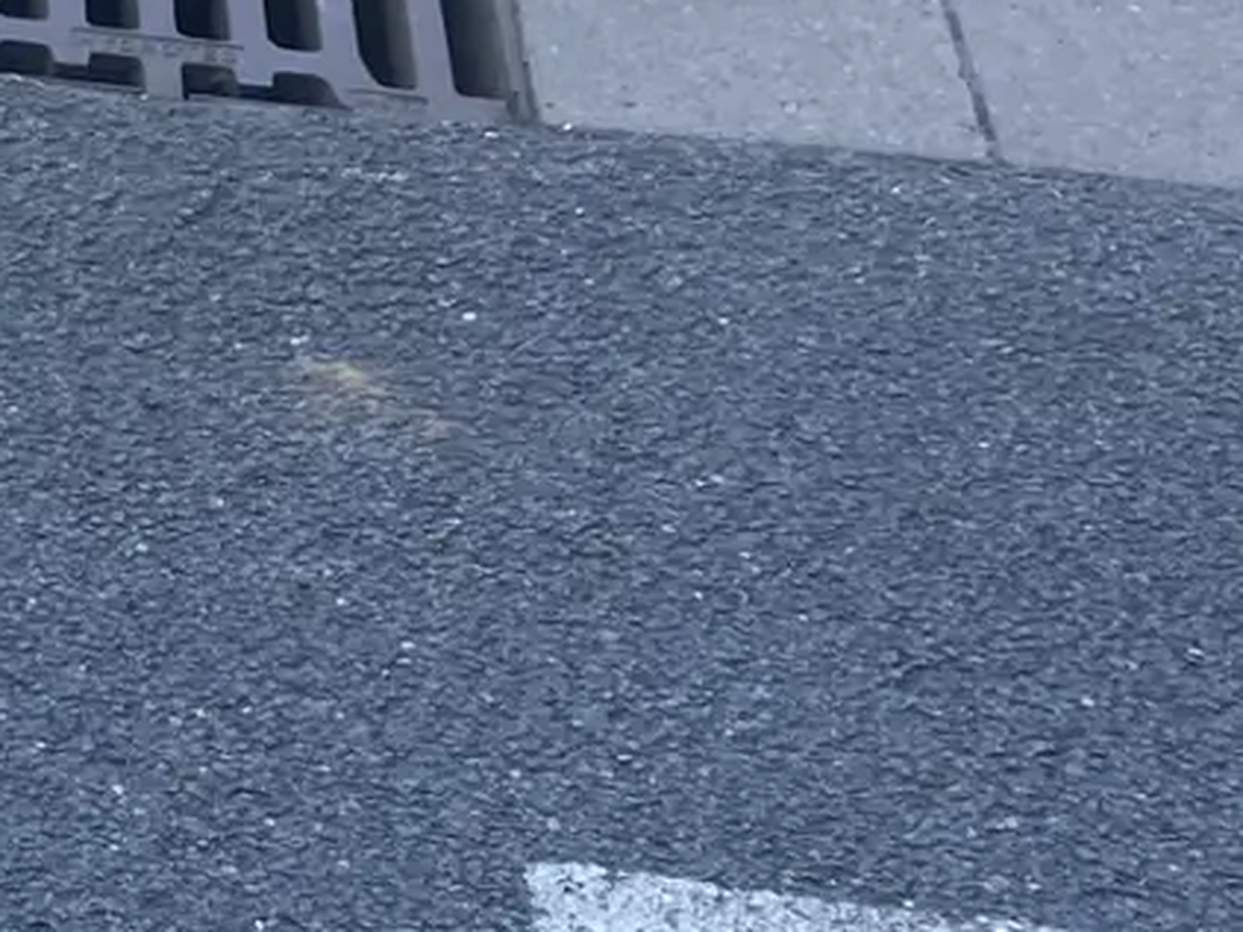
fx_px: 4236
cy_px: 838
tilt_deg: -45.1
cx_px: -884
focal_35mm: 118
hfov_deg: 14.9
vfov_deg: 12.5
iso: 32
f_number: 1.8
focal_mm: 4.25
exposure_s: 1/546
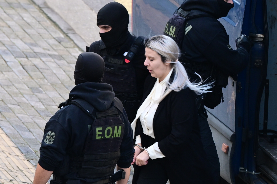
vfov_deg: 6.9
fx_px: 1539
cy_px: 92
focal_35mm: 200
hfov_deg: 10.3
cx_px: 138
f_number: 4.5
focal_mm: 200
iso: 640
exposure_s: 1/320
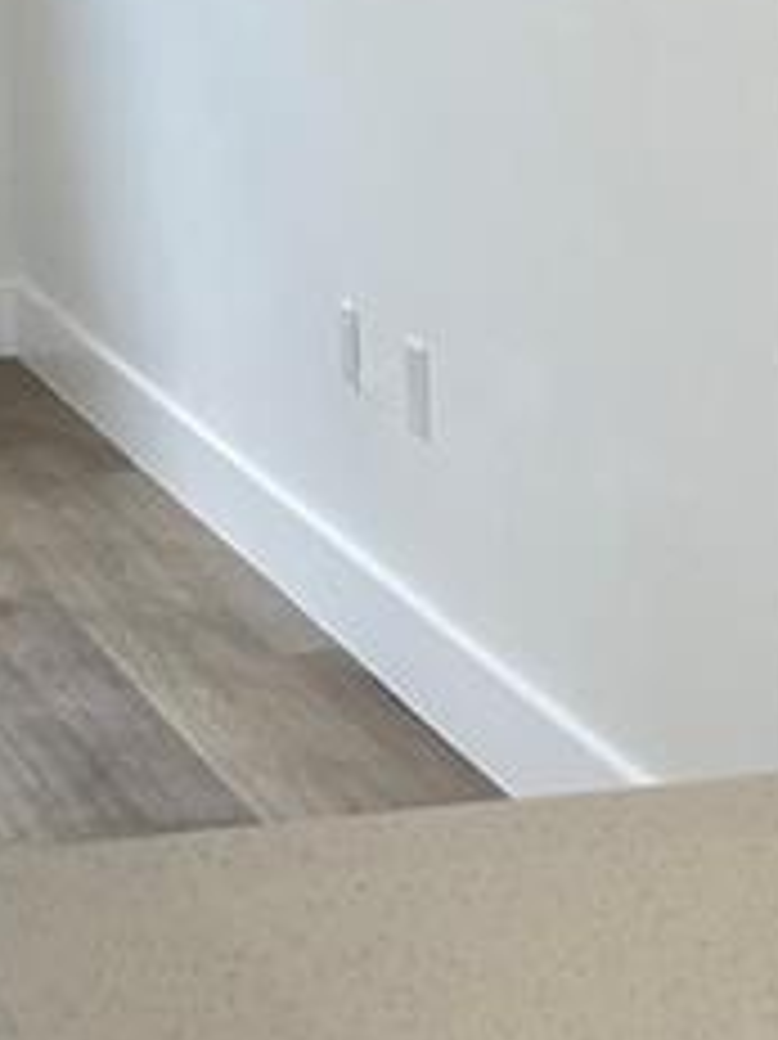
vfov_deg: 14.4
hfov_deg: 10.9
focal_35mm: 135
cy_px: 41
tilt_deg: -5.8
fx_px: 4049
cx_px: 27
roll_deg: +2.9
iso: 50
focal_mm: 5.1
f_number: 1.6
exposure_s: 1/120
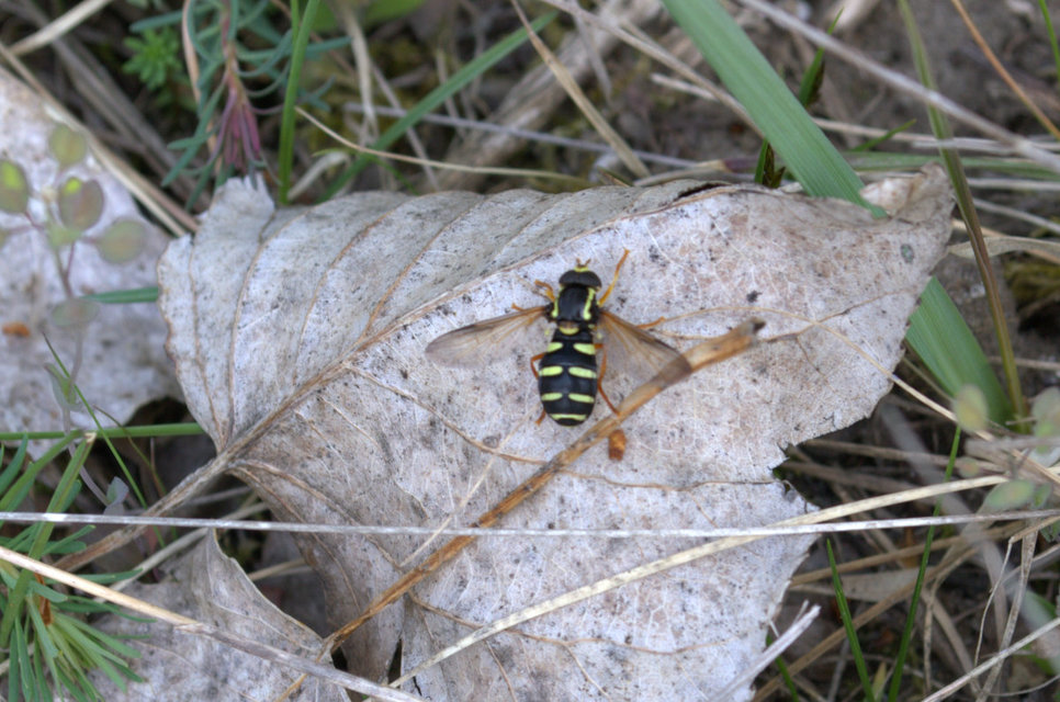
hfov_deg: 24.7
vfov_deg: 16.5
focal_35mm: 82
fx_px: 2424
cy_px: 351
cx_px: 530
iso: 360
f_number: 8
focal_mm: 55
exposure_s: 1/125
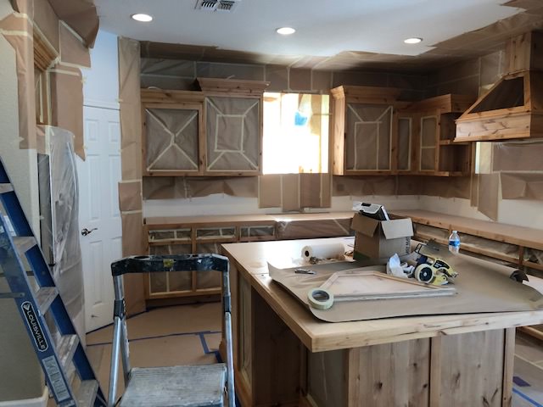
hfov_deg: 63.4
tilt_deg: -5.6
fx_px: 439
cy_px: 204
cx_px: 272
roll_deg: +1.0
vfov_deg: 49.7
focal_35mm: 28
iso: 40
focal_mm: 3.99
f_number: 1.8
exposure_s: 1/30
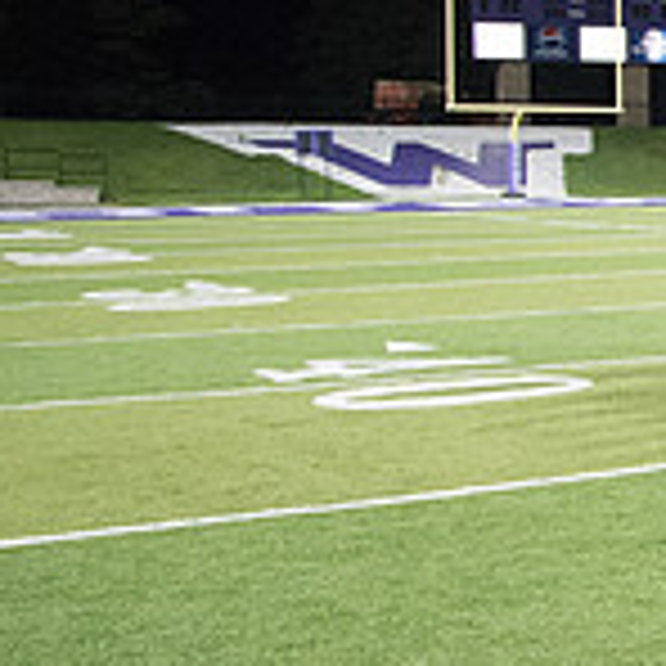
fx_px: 1741
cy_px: 328
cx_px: 1184
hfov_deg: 17.7
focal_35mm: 80
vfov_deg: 21.7
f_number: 5.6
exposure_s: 1/160
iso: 9000
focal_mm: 24
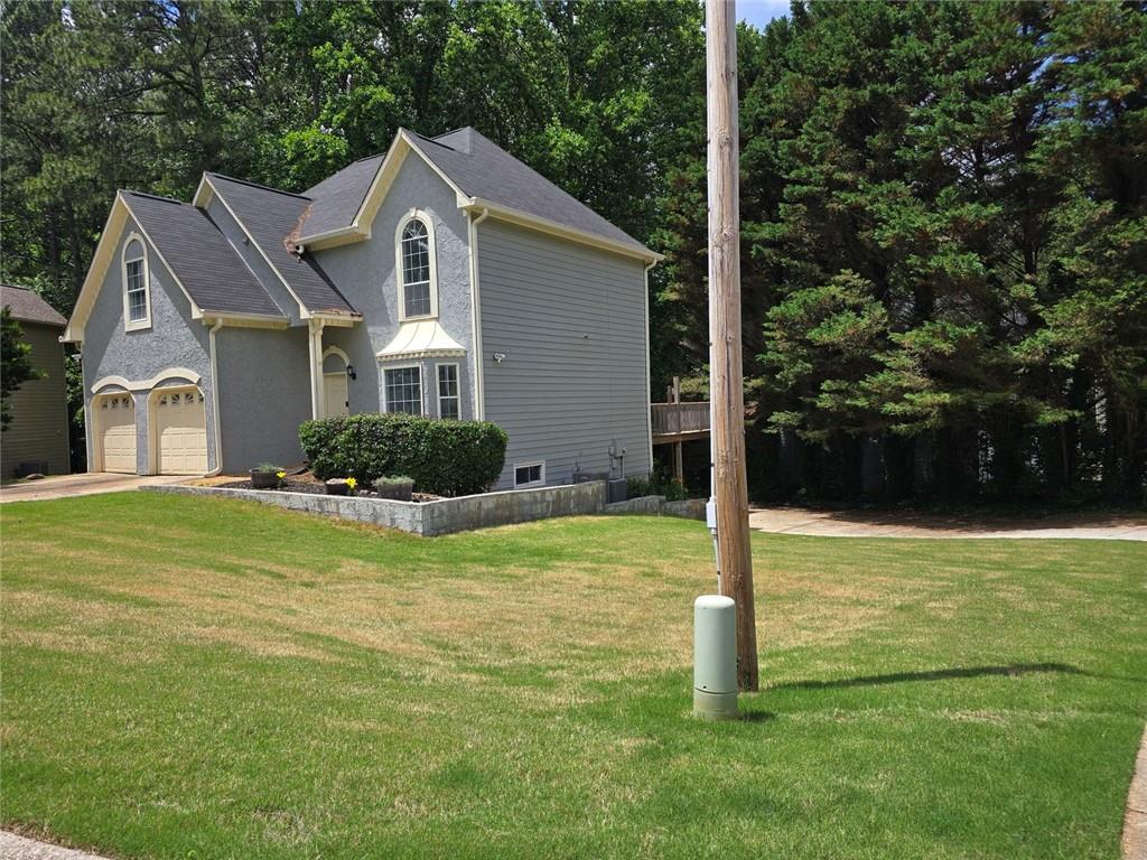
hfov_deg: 73.9
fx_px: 762
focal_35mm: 23
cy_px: 430
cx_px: 574
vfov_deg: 58.9
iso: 12
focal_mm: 6.3
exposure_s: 1/720
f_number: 1.7
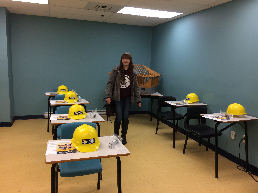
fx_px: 216
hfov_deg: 61.7
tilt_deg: -7.8
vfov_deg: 48.2
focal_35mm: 29
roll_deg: -1.1
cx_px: 129
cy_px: 96
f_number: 2.2
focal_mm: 4.15
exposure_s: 1/30
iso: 40
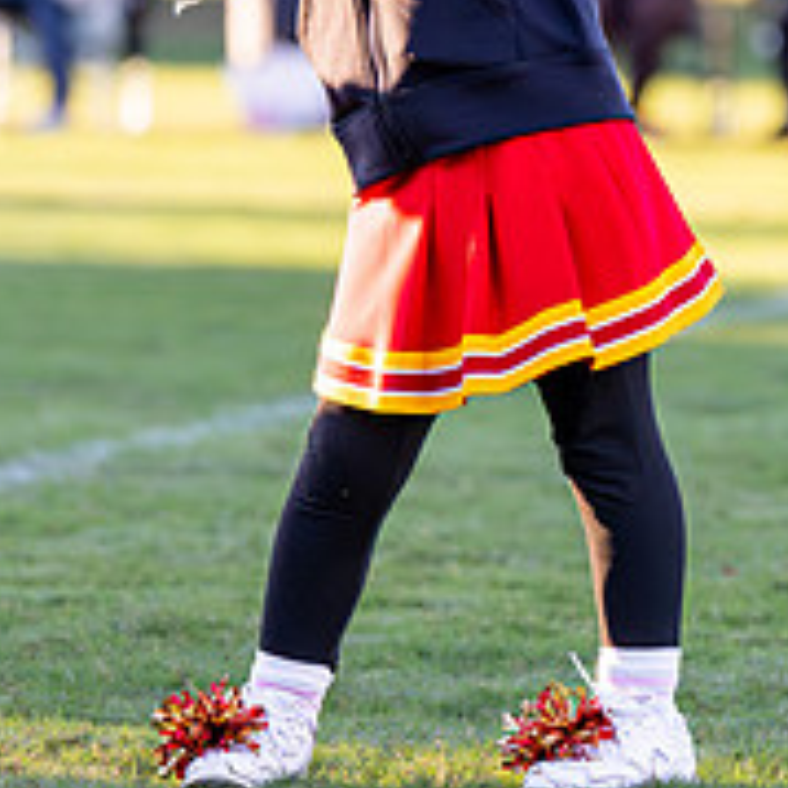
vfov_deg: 4.8
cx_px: 521
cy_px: 46
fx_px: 9323
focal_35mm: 362
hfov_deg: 4.8
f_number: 2.8
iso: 1600
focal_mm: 107
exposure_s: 1/3200
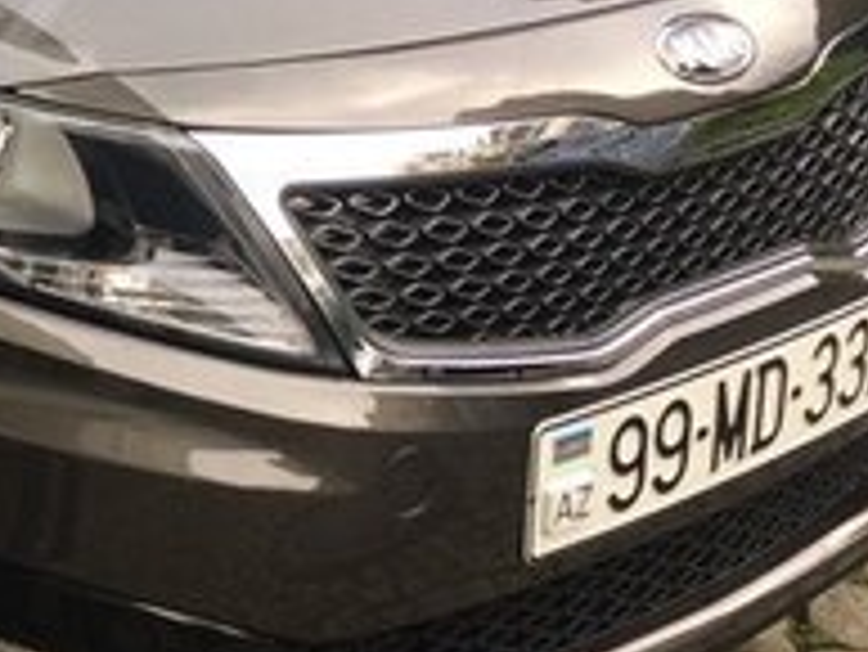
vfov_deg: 14.7
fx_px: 2484
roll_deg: -1.3
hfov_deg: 18.0
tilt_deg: -19.8
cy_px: 7
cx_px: -364
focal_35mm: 99
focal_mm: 4.15
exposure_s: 1/100
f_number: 2.2
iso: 40
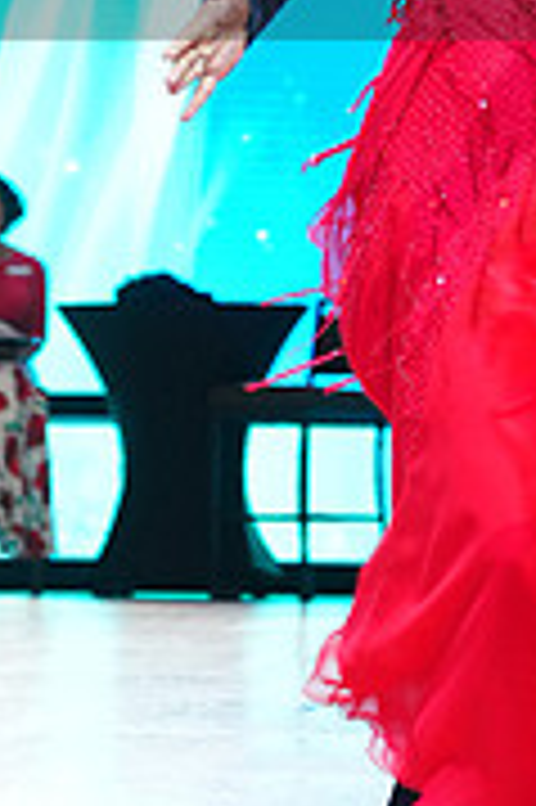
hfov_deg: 6.0
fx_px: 5079
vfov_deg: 9.0
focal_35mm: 227
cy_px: -108
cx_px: 286
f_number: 4
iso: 2500
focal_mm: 70
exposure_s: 1/250
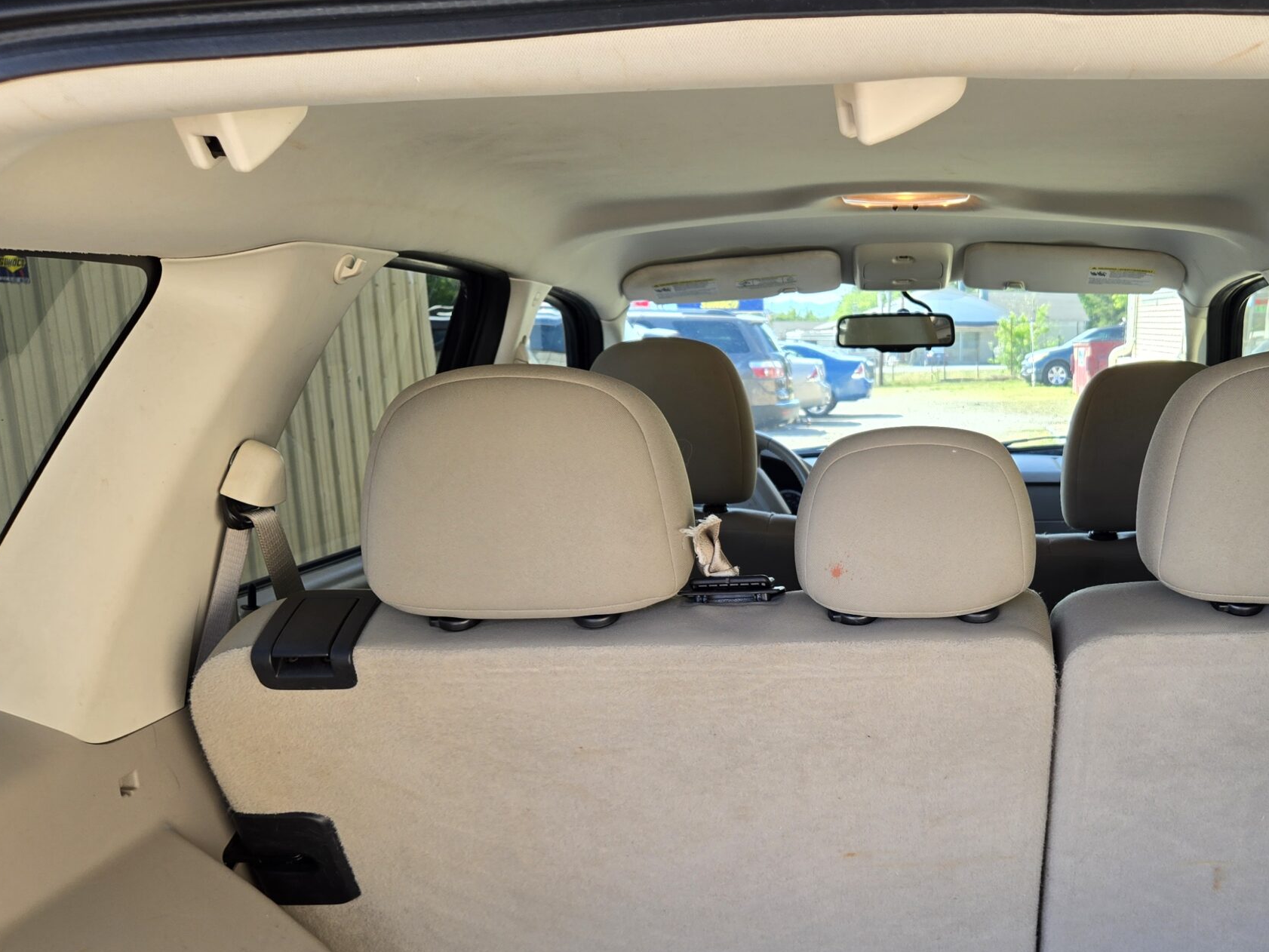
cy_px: 641
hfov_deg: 51.3
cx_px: 883
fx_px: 1283
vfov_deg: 40.2
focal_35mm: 35
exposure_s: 1/180
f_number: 1.8
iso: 32
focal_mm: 5.4
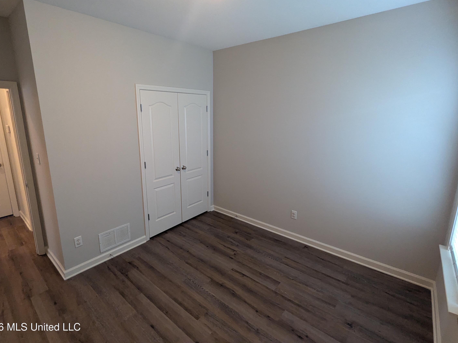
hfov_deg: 90.9
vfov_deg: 74.6
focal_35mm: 17
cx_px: 216
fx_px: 225
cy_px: 161
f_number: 2.2
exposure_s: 1/24
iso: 468
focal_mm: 2.35
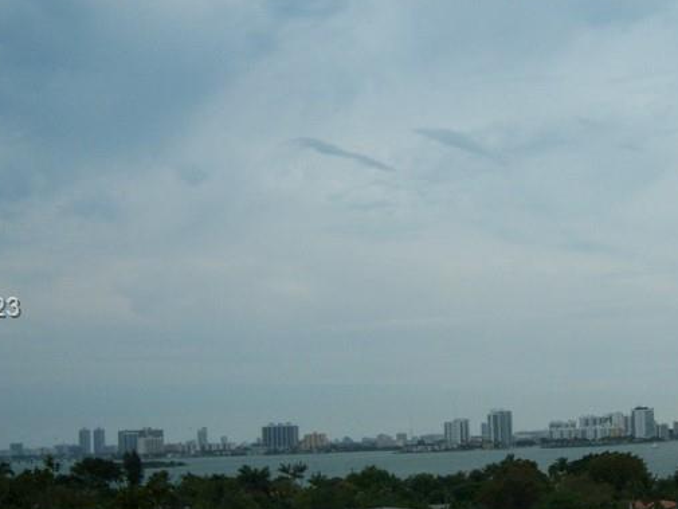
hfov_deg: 26.1
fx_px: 1430
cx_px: 568
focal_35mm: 73
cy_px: 309
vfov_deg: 20.1
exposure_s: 1/800
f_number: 2.8
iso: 80
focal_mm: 7.5
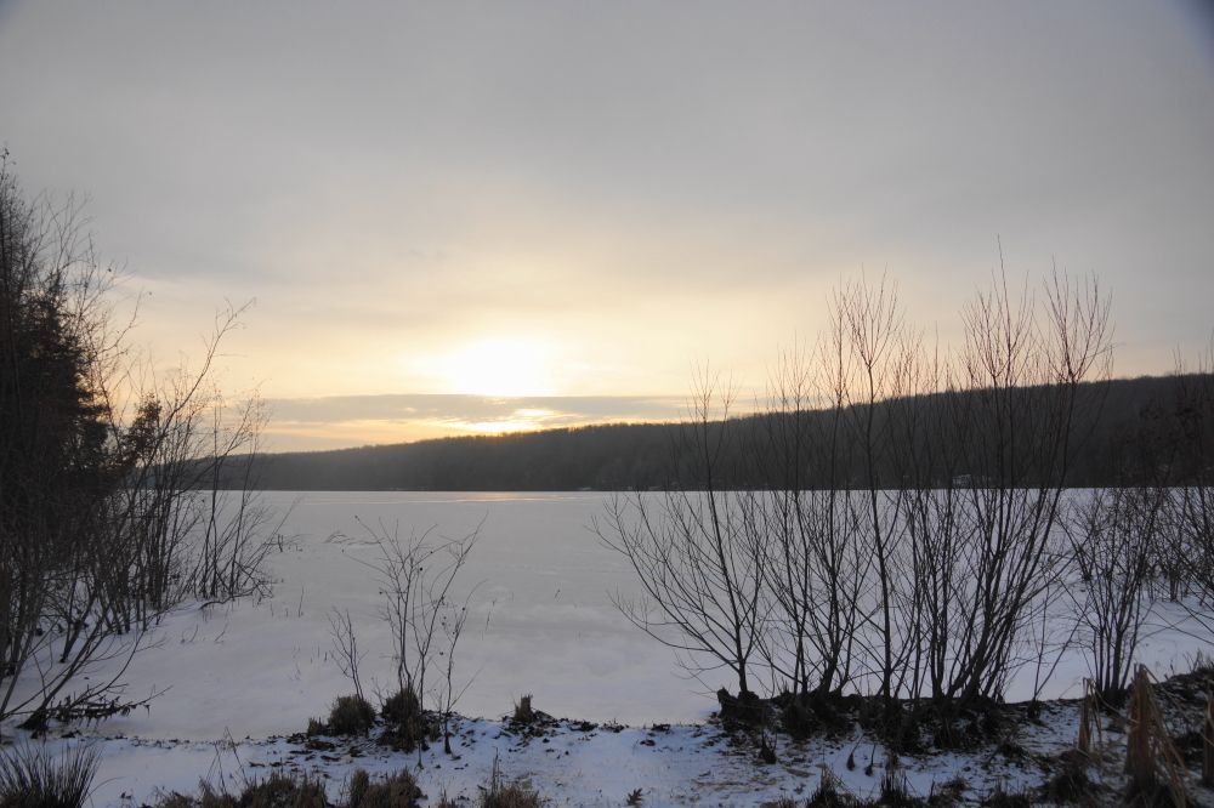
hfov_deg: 67.4
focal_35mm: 27
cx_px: 607
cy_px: 404
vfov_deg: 47.9
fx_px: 910
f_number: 5.6
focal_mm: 18
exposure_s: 1/125
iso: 100
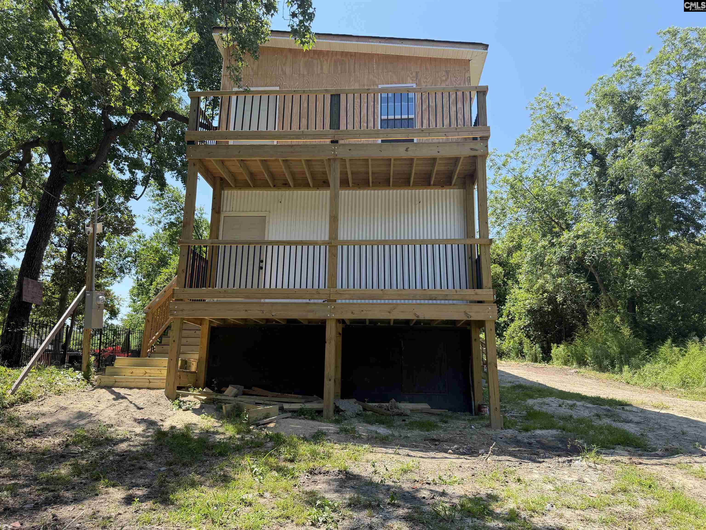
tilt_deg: +16.9
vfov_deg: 56.8
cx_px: 353
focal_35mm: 24
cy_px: 265
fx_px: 489
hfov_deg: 71.6
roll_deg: +0.8
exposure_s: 1/1855
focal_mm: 6.76
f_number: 1.78
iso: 100
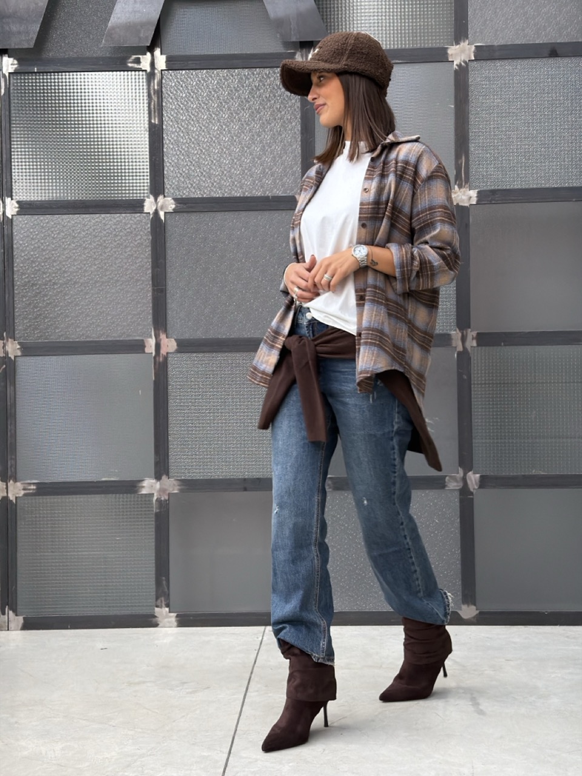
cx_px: 291
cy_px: 388
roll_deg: +1.4
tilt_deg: +0.6
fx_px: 1076
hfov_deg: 30.3
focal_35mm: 48
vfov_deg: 39.7
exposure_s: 1/159
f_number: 1.78
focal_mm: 6.76
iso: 320
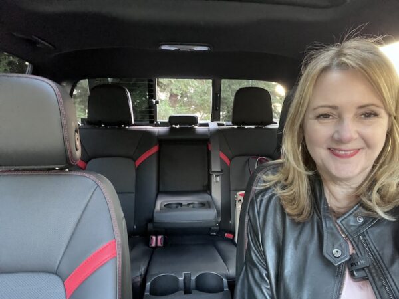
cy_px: 150
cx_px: 200
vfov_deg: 58.9
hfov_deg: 73.9
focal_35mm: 23
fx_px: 265
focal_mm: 2.71
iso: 640
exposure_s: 1/30
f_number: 2.2
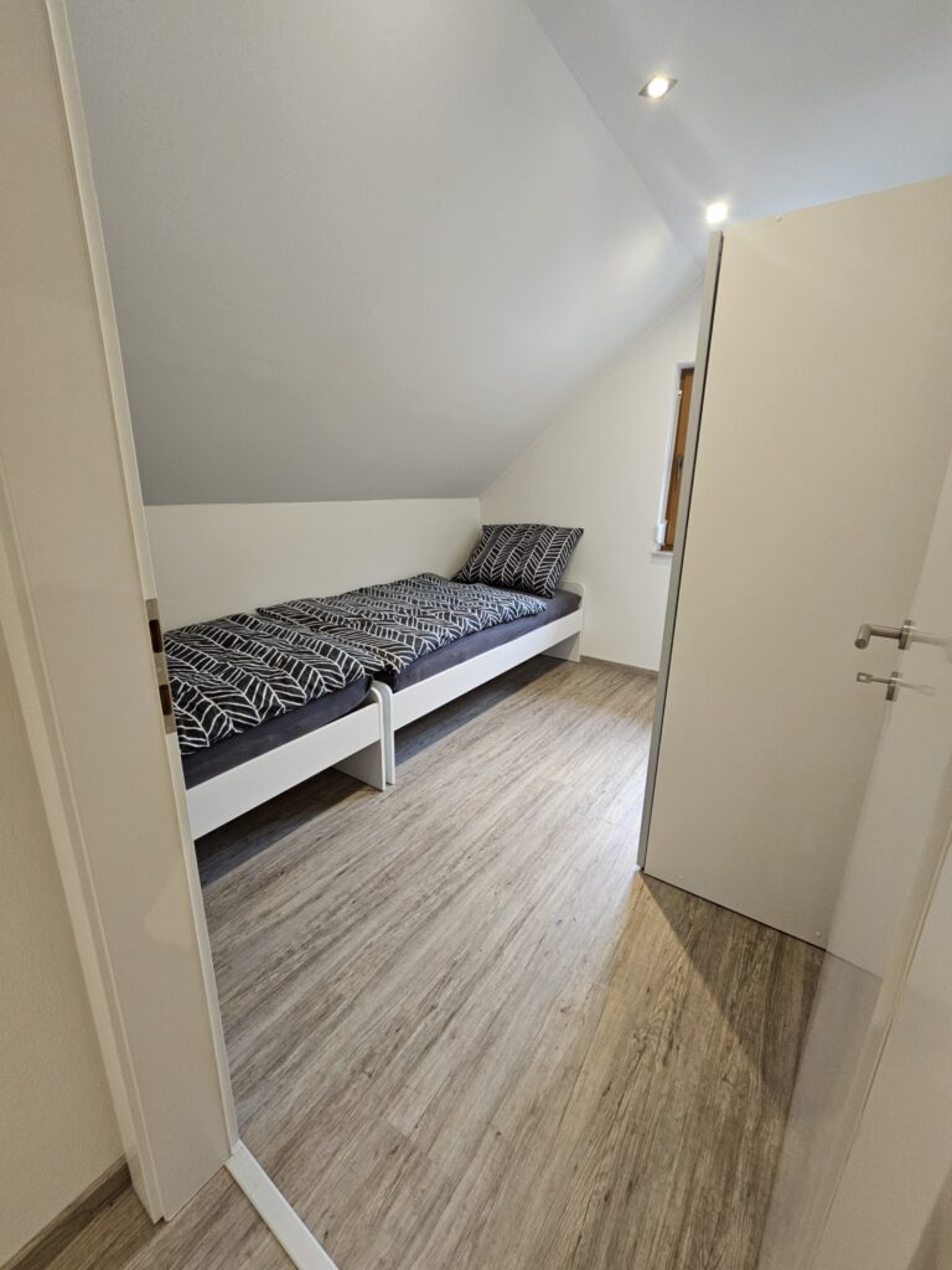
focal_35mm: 13
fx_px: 477
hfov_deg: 89.9
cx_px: 476
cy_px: 635
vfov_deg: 106.2
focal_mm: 2.2
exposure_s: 1/50
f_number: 2.2
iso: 400
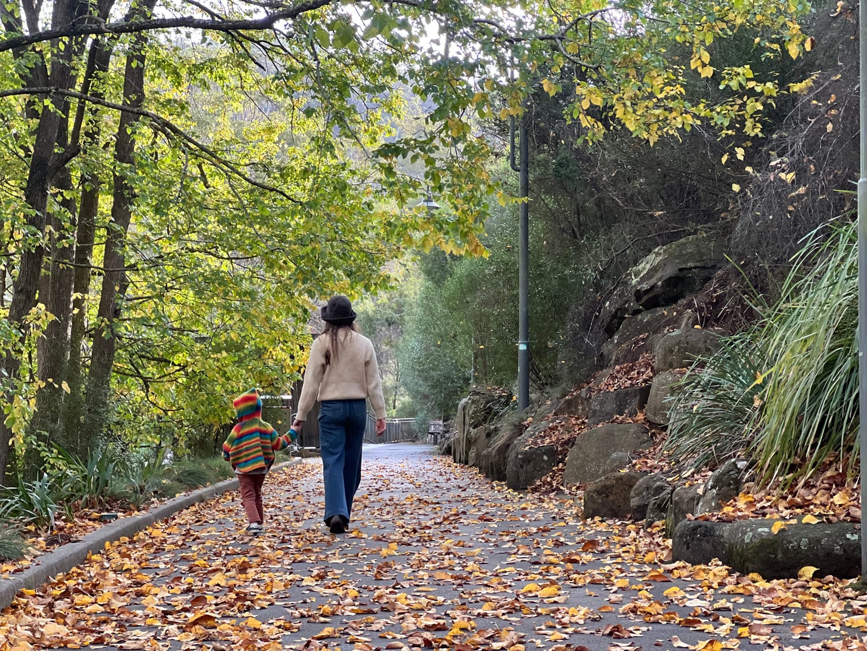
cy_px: 326
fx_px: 1929
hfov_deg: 25.3
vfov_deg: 19.1
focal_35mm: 77
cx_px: 434
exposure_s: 1/121
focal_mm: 9
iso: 250
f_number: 2.8
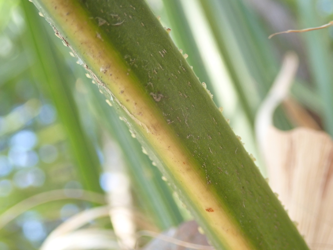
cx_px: 166
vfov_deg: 29.7
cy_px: 125
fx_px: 471
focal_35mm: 49
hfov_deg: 38.9
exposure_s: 1/200
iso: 400
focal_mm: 8.99
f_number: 3.2
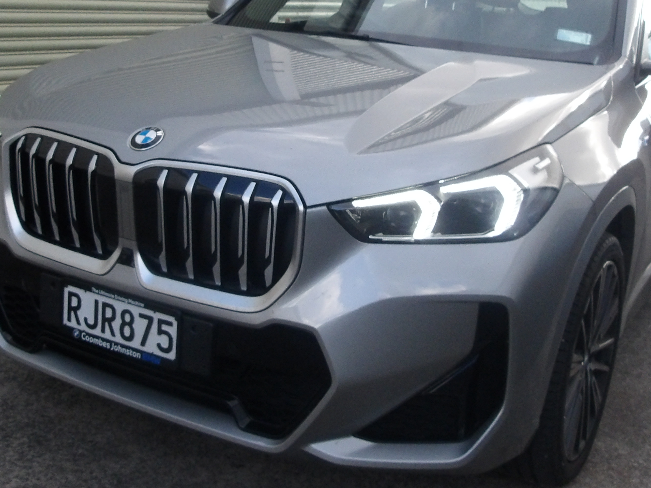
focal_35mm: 47
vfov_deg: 30.7
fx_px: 884
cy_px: 174
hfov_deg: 40.4
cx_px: 305
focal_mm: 4.9
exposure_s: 1/60
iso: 412
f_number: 10.4
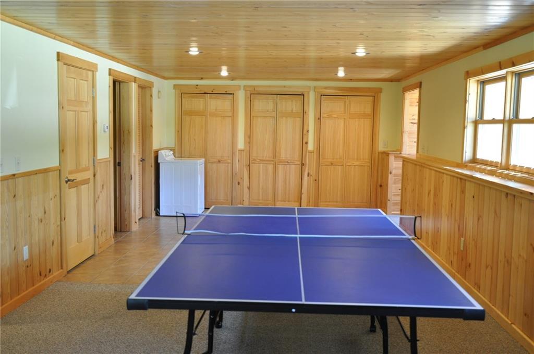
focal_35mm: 38
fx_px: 555
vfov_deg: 35.4
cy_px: 177
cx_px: 267
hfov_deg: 51.4
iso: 800
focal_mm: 25
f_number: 2.8
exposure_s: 1/30
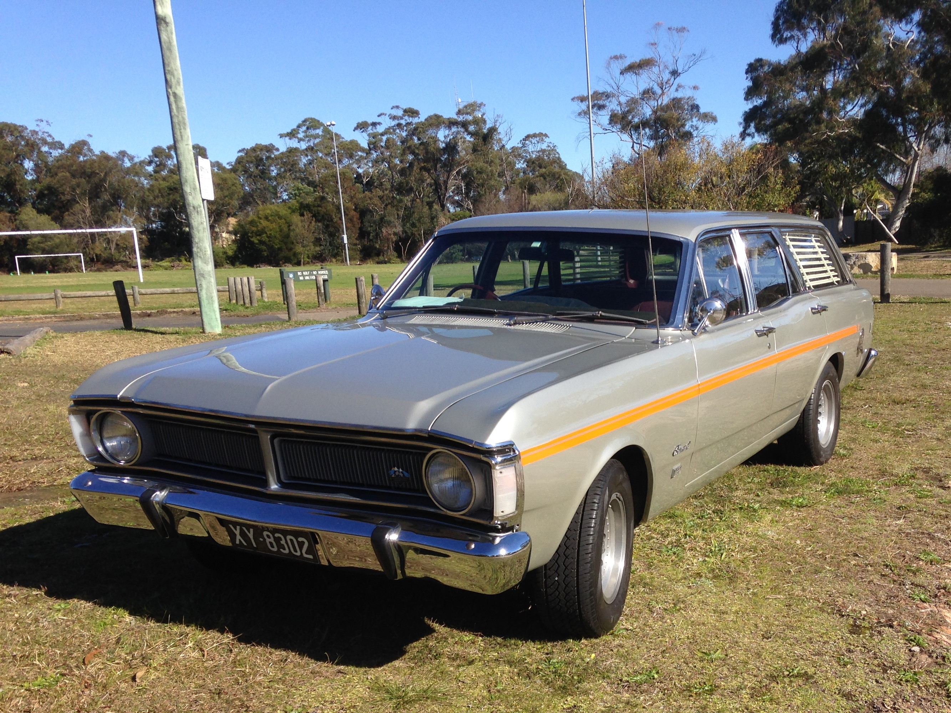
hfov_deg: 55.3
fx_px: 907
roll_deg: +2.3
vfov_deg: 43.0
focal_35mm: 33
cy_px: 356
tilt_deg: -12.2
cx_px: 476
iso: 50
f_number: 2.4
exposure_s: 1/1323
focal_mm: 4.12
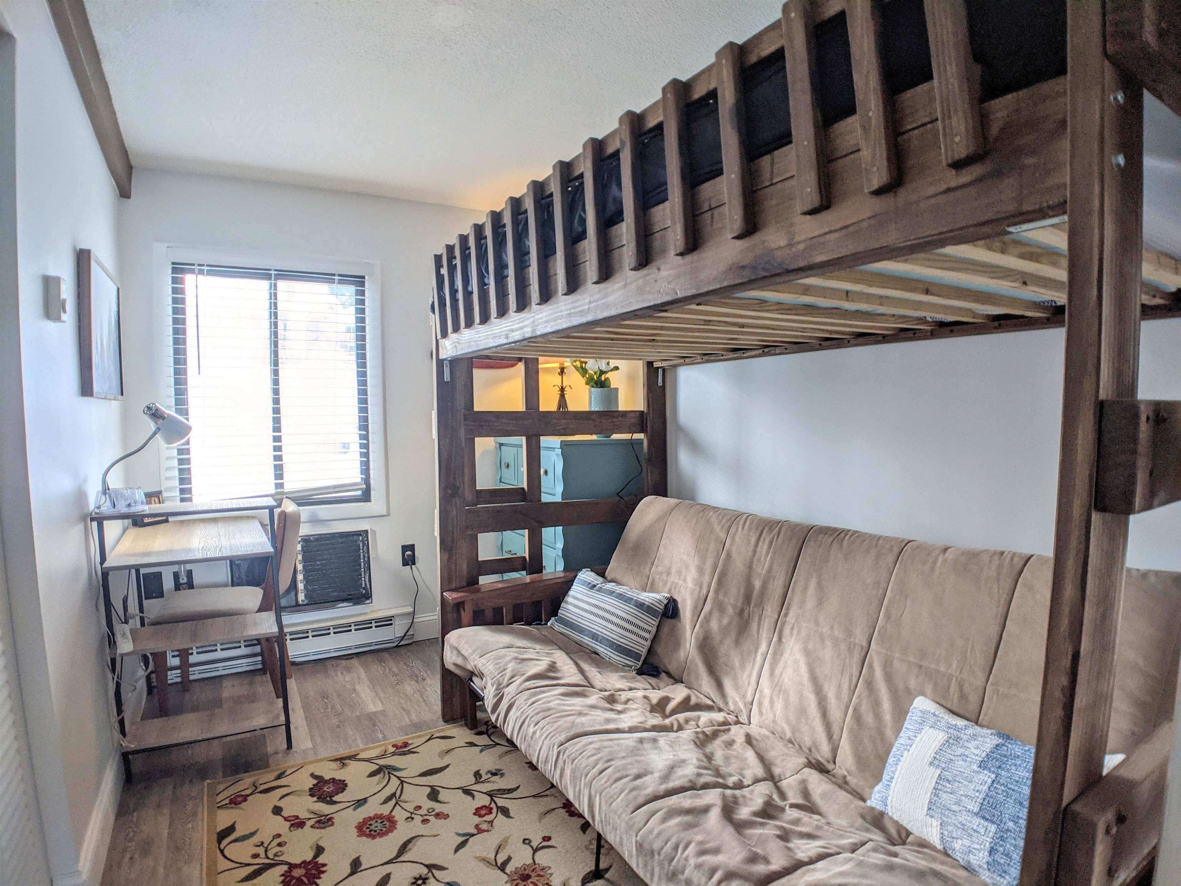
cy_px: 443
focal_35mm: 27
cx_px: 590
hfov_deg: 65.3
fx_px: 921
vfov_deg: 51.4
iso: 41
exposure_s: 1/125
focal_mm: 4.44
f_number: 1.8
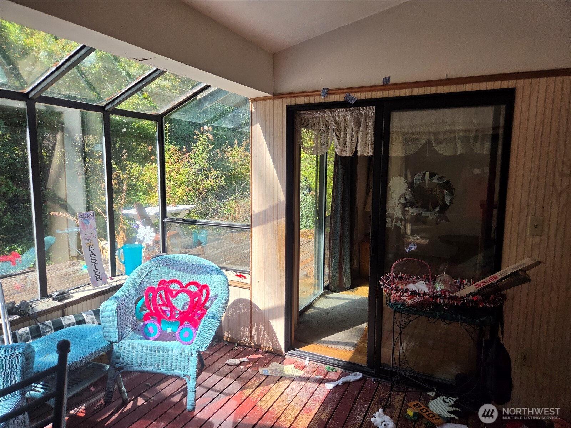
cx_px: 286
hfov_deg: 73.9
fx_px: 379
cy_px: 214
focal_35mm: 23
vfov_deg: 58.9
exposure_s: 1/1597
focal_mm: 5.4
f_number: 1.8
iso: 80
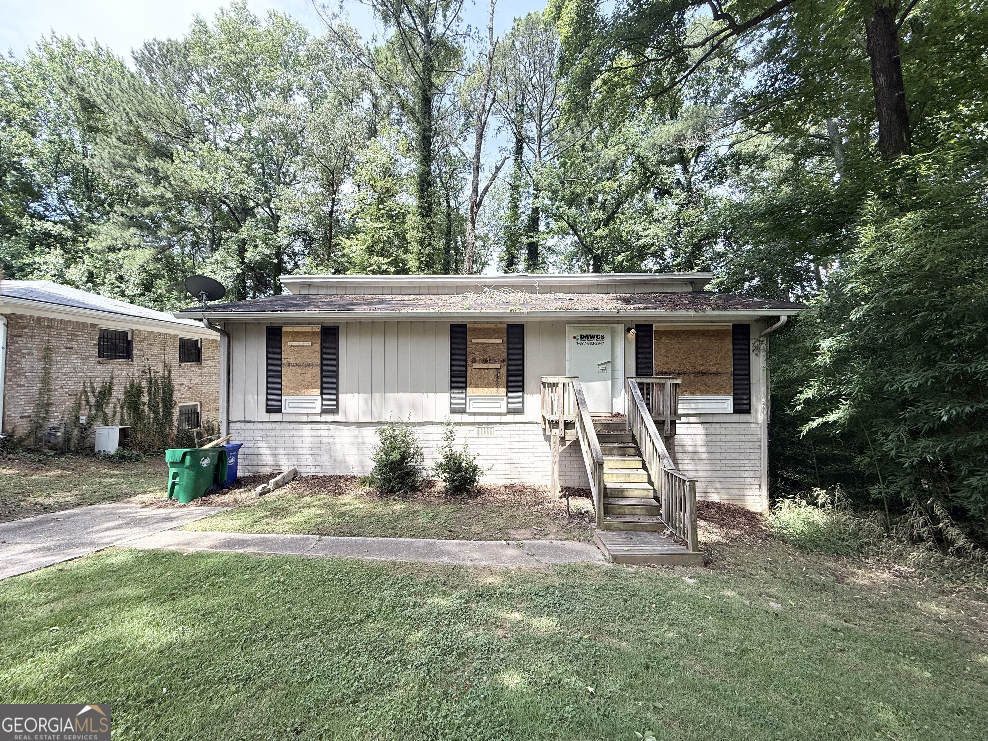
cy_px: 370
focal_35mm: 14
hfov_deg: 102.1
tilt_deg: +2.3
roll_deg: -1.2
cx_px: 494
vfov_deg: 85.7
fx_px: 400
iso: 50
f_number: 2.2
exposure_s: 1/421
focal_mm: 2.22
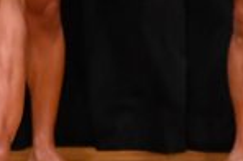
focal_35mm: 1493
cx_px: 157
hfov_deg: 1.4
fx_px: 10056
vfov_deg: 0.9
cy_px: 25
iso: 4000
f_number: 5.6
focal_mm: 190
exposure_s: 1/400
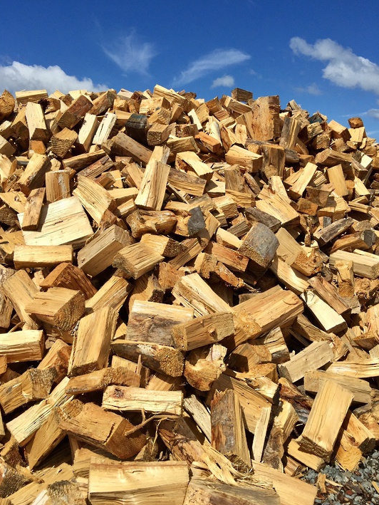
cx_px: 186
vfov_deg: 60.0
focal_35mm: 30
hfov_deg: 46.8
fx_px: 438
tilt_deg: -7.4
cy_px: 255
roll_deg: -0.2
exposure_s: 1/4950
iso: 32
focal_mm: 4.15
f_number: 2.2
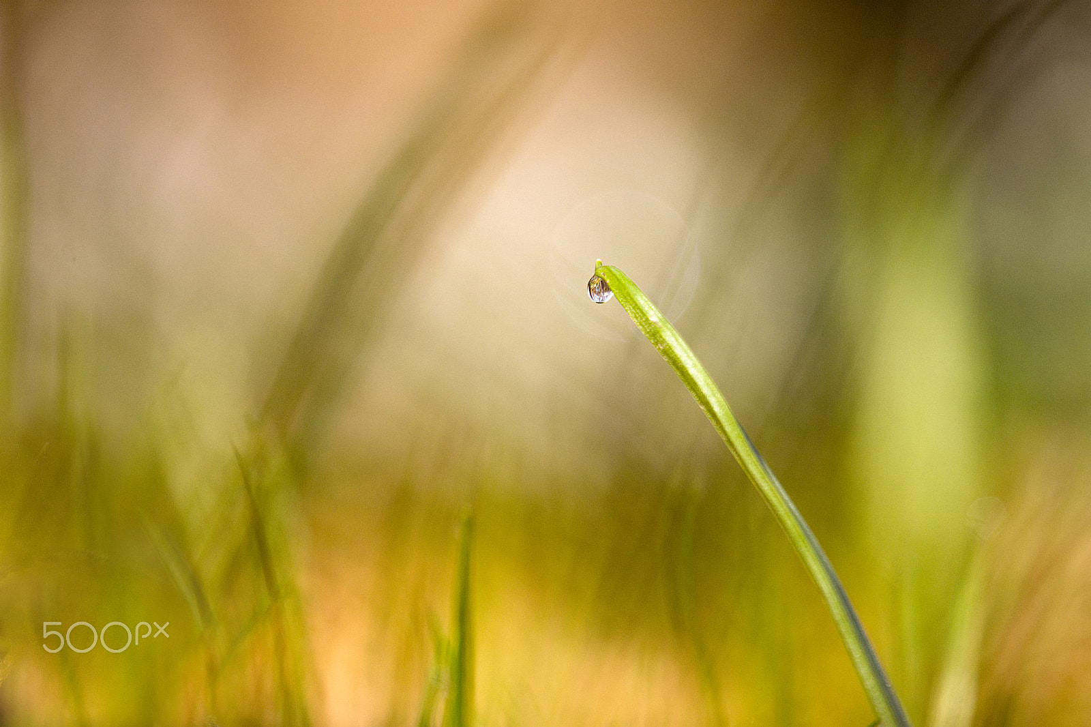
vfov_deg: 3.1
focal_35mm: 450
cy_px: 364
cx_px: 546
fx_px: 13634
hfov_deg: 4.6
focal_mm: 300
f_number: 4.5
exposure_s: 1/1250
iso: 450
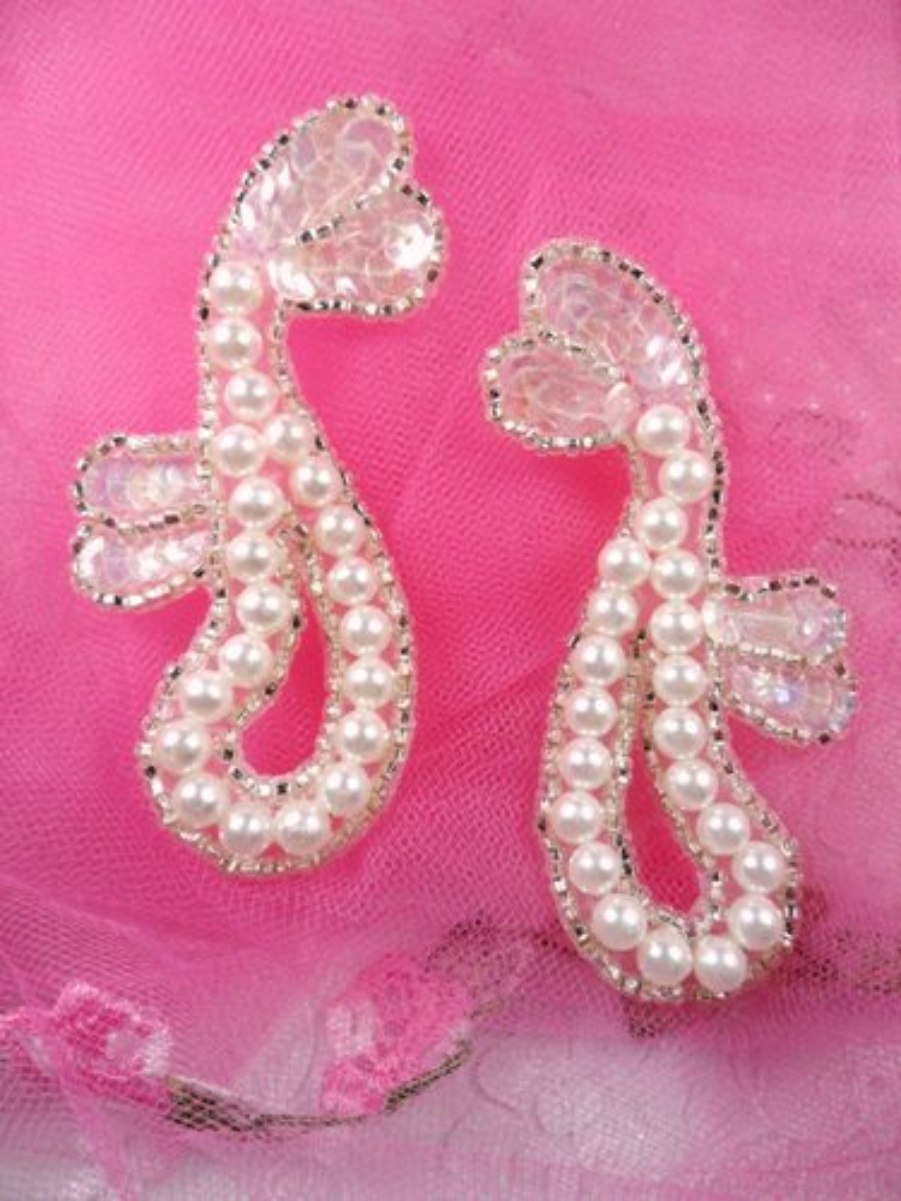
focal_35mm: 27
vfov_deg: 65.3
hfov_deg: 51.4
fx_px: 937
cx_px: 450
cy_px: 600
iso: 80
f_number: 3.5
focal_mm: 4.9
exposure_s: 1/250
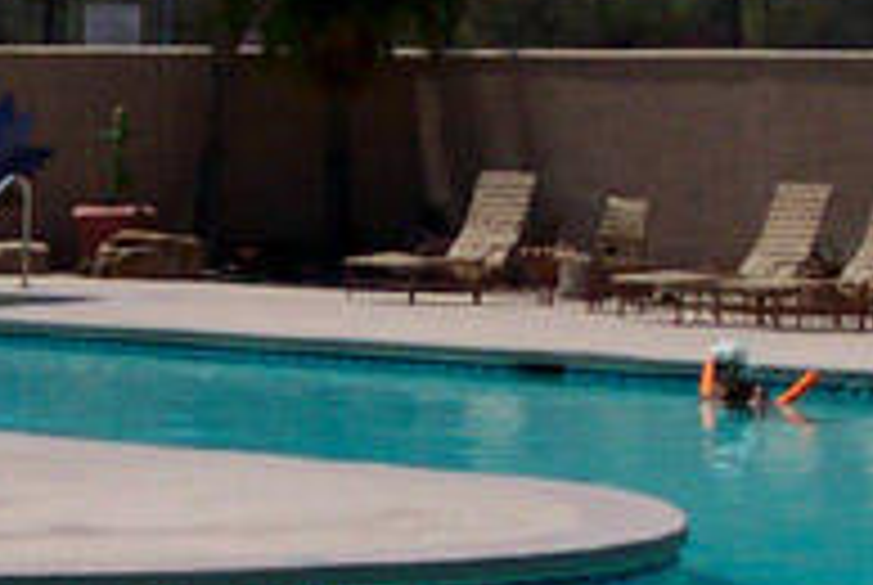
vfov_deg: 7.8
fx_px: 4274
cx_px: 418
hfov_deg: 11.7
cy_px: 238
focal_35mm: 176
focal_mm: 8
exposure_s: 1/1000
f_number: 4.8
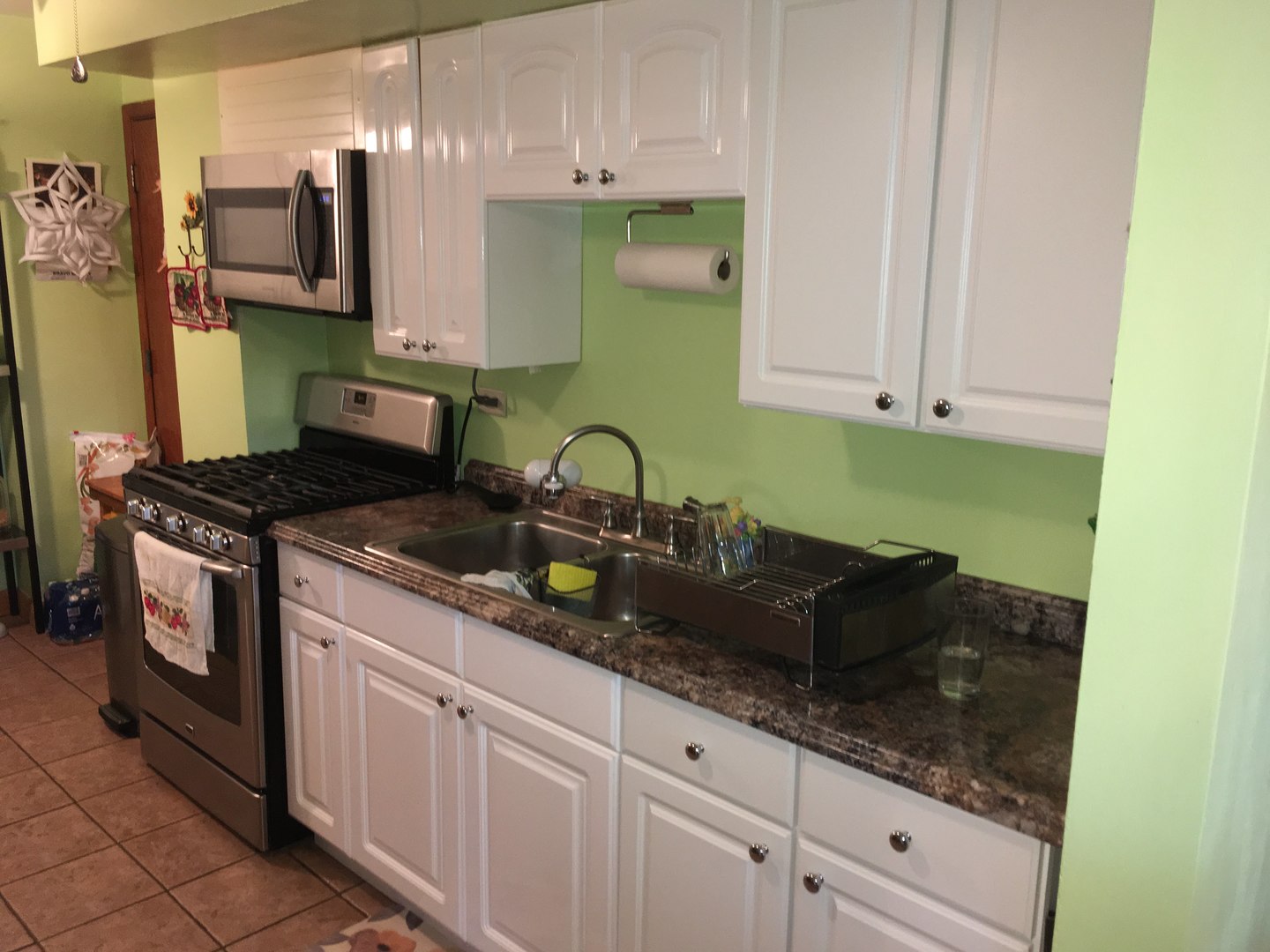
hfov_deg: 61.7
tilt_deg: -12.7
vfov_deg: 48.2
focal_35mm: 29
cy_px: 476
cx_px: 635
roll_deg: -1.3
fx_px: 1064
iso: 64
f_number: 2.2
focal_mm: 4.15
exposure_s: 1/17
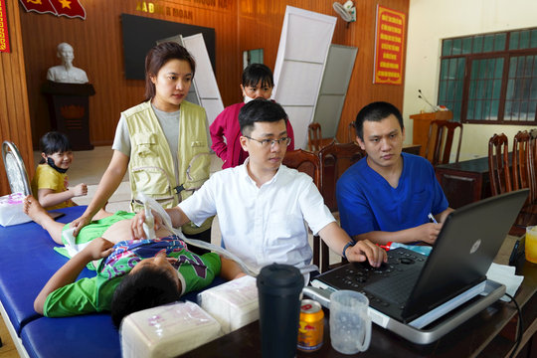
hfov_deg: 67.6
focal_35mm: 27
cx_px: 268
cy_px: 179
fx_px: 401
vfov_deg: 48.1
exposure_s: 1/200
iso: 1250
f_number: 3.2
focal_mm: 26.9
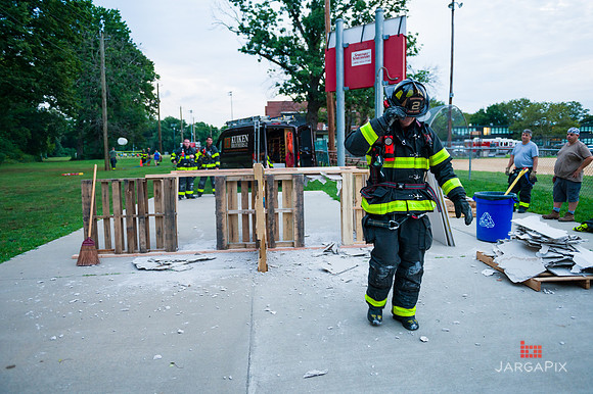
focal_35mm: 26
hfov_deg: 69.4
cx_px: 296
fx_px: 428
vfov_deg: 49.5
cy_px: 197
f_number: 3.2
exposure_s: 1/200
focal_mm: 26
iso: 1600
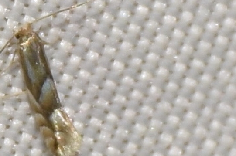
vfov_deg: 3.6
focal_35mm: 375
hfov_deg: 5.5
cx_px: 50
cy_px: 80
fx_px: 2453
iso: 125
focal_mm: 140
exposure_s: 1/160
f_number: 10
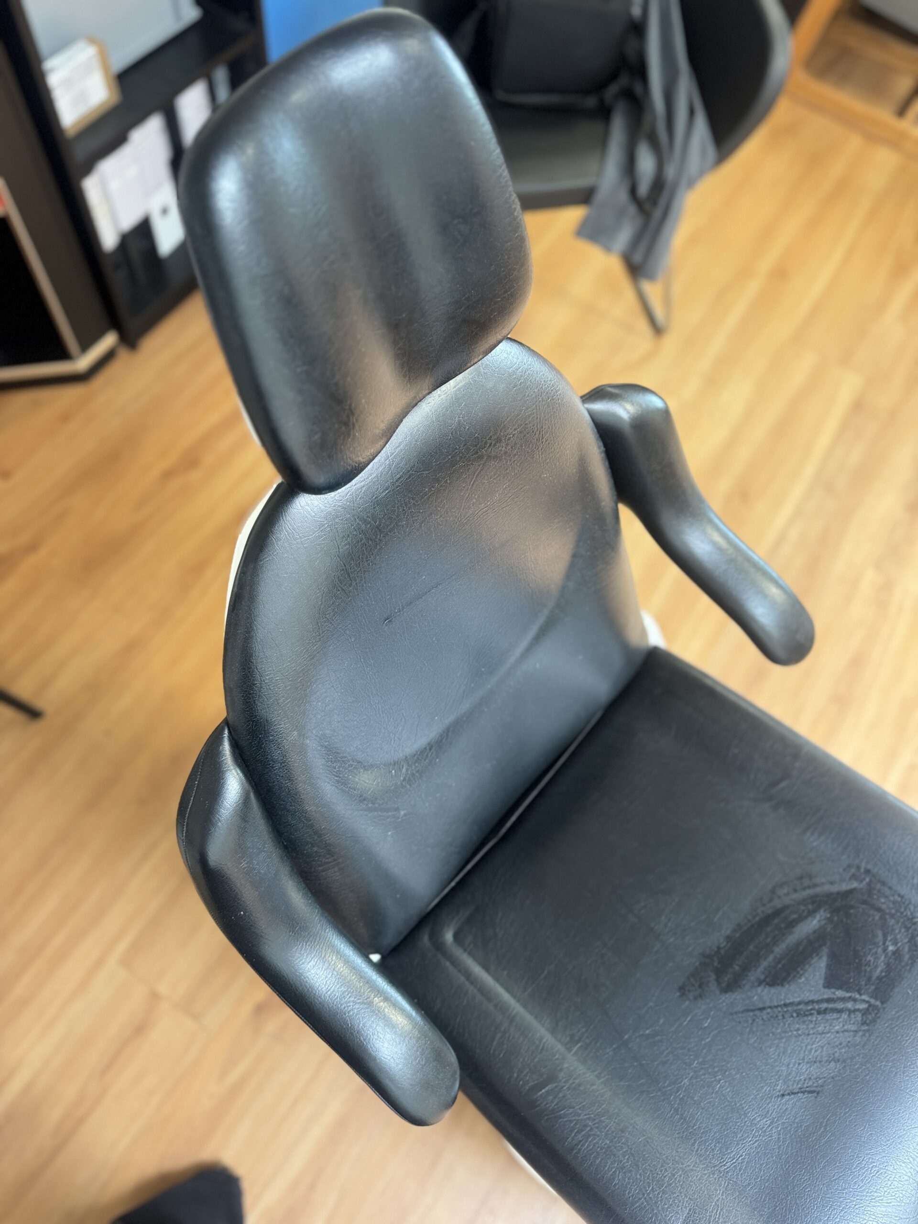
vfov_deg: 71.6
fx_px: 849
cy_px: 612
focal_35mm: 24
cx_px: 459
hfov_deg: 56.8
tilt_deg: -65.2
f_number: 1.78
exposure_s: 1/50
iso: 200
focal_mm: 6.76
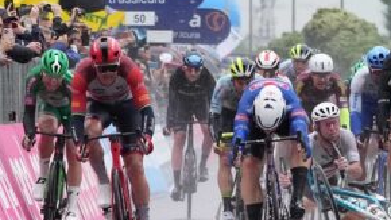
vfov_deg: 4.1
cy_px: 225
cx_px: 357
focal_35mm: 299
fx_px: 3099
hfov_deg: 7.2
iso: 2000
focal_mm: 154
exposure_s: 1/2500
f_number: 5.6
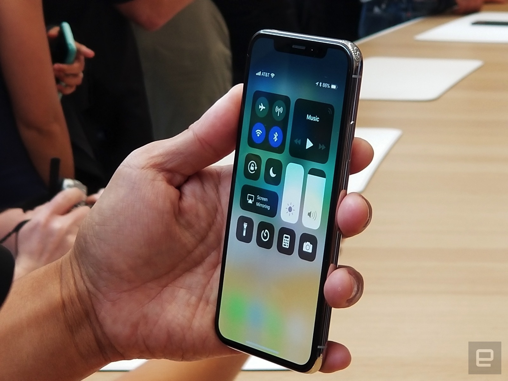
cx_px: 254
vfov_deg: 28.0
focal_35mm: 52
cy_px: 190
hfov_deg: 36.8
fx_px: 763
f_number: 2.4
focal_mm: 6
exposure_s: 1/33
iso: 32
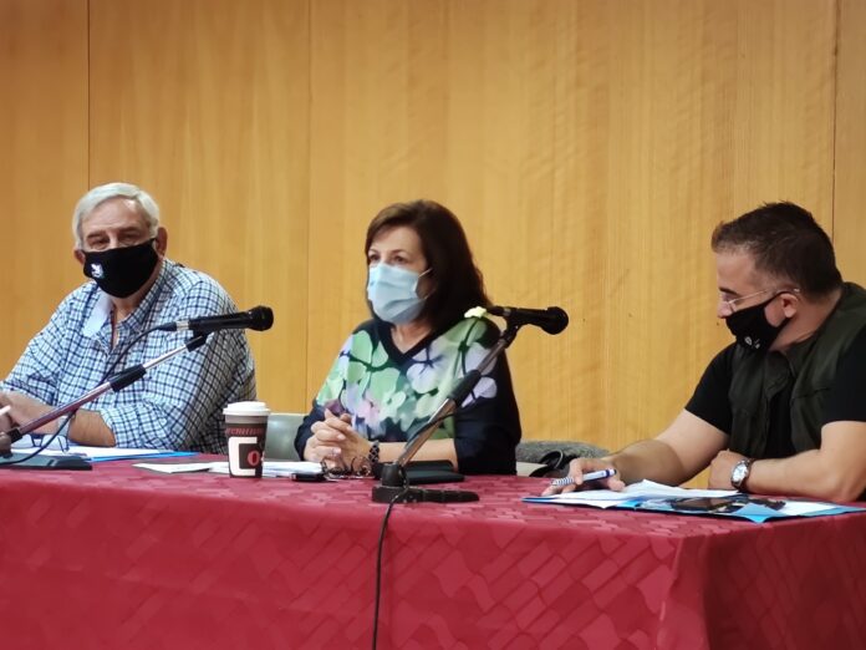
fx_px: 3027
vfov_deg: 12.2
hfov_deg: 16.3
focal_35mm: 121
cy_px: 325
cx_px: 433
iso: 409
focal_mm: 8.74
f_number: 2
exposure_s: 1/33
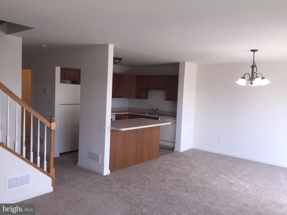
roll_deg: -3.7
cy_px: 108
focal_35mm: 29
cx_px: 144
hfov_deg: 61.7
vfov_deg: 48.2
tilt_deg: -4.1
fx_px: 240
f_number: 2.2
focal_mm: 4.15
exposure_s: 1/77
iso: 32
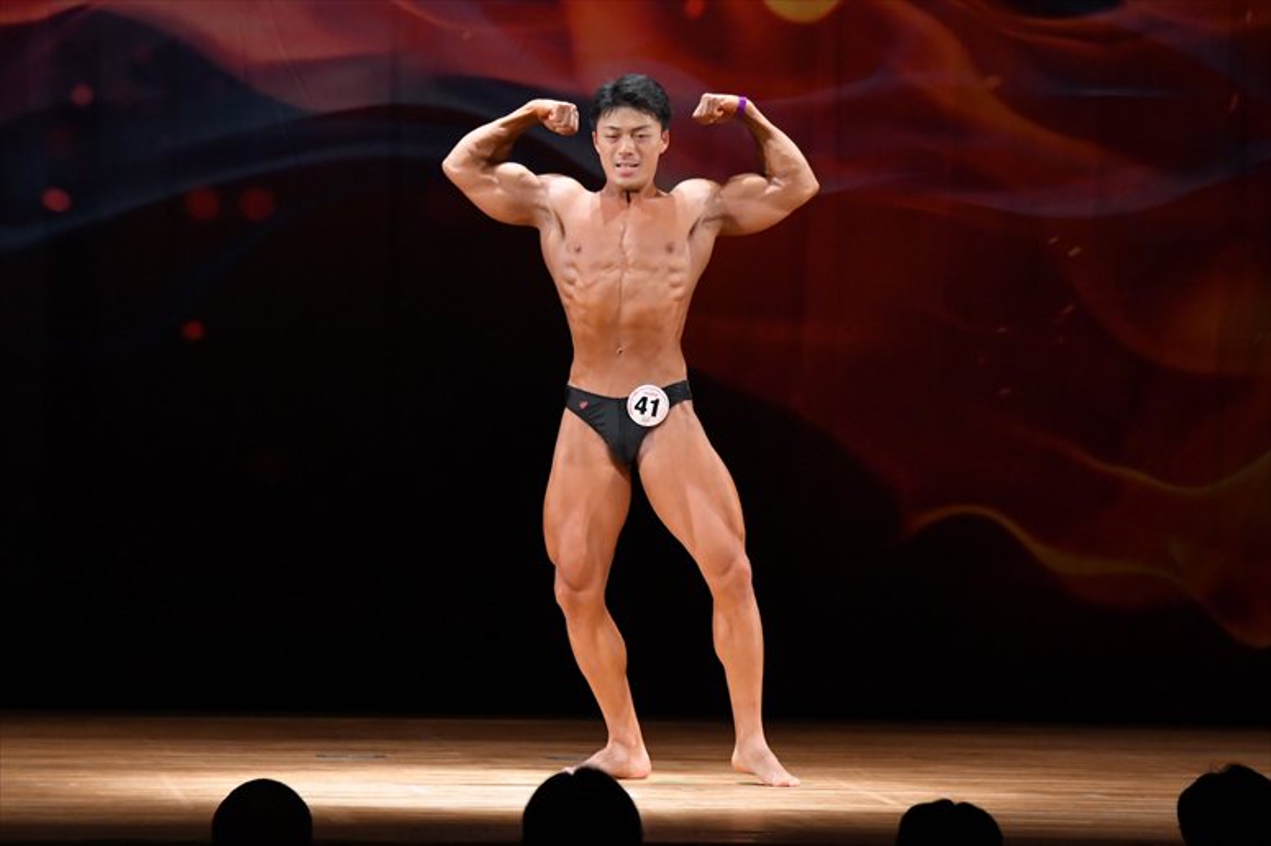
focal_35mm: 240
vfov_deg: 5.7
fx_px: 8469
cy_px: 423
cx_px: 636
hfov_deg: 8.6
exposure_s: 1/400
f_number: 5.6
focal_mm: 160
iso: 4000
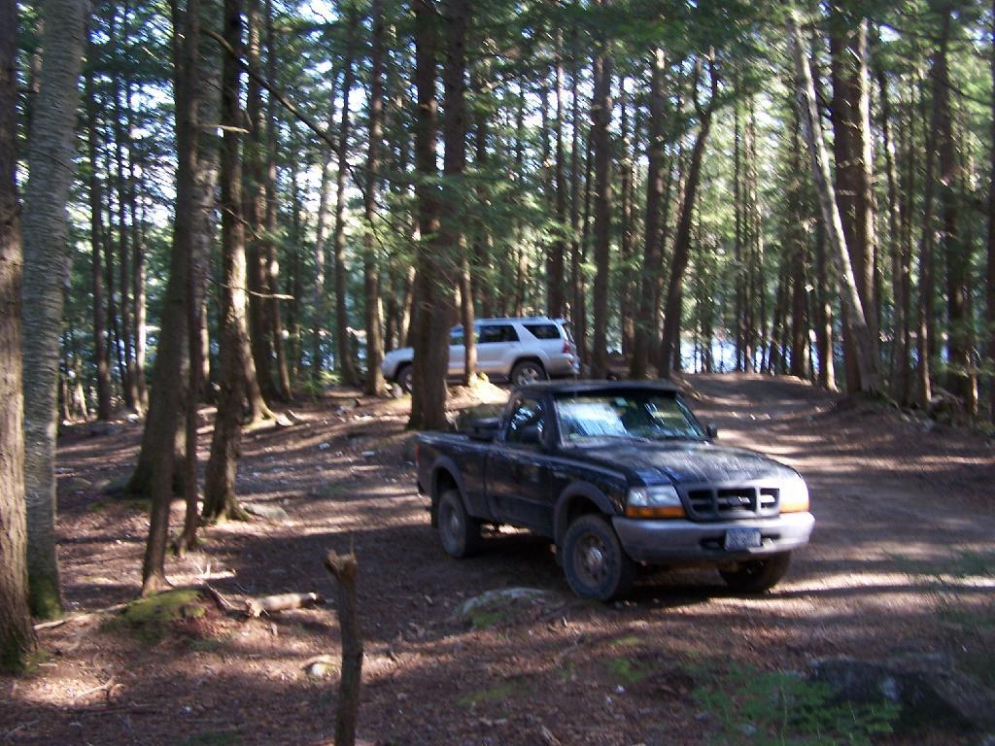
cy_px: 373
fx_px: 1150
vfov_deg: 36.0
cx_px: 498
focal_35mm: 40
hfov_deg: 46.8
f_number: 2.8
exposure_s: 1/30
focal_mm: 6.7
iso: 100
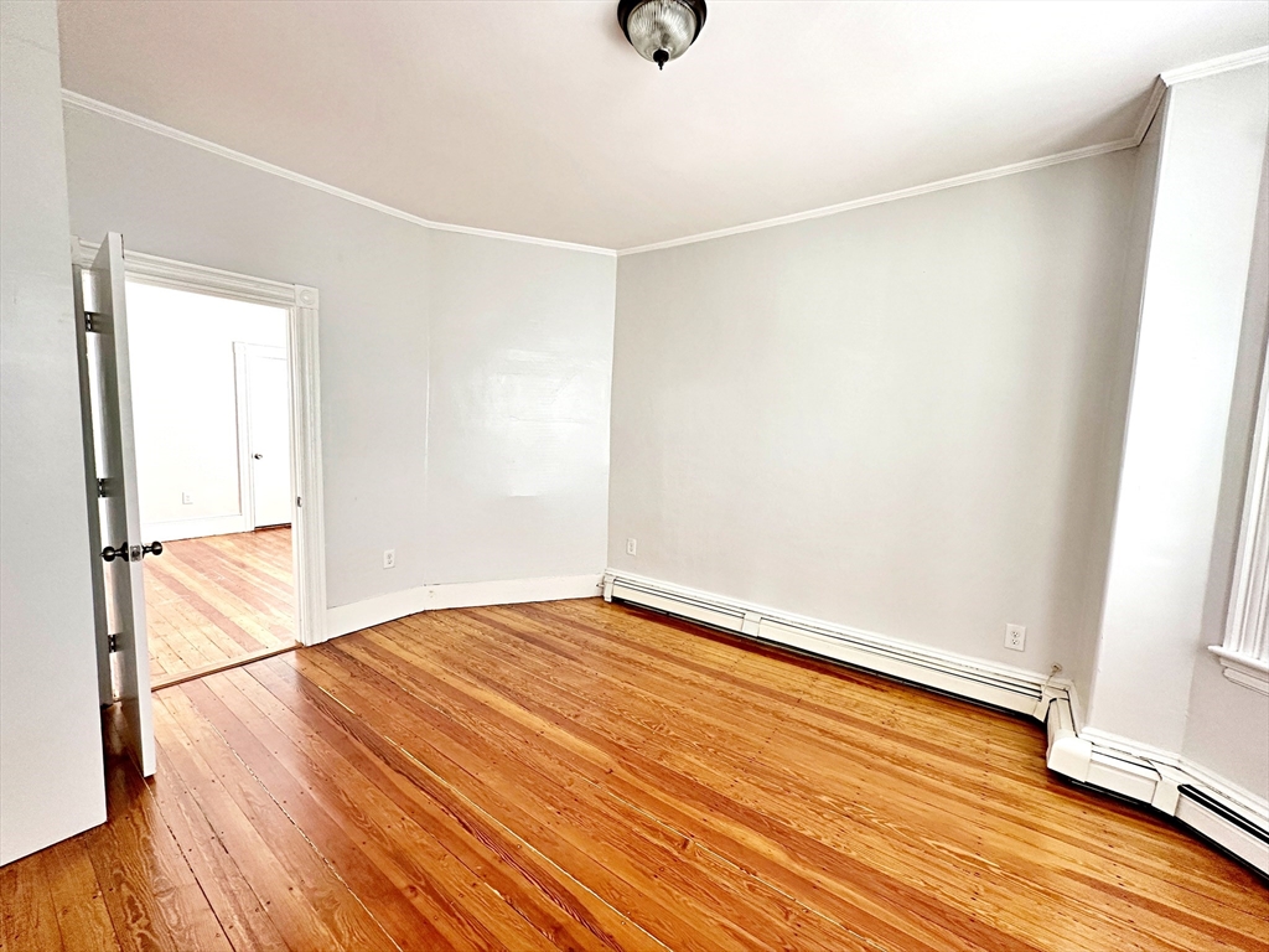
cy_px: 476
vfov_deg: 85.7
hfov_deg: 102.1
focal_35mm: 14
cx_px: 634
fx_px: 513
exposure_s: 1/99
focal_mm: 2.22
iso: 125
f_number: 2.2
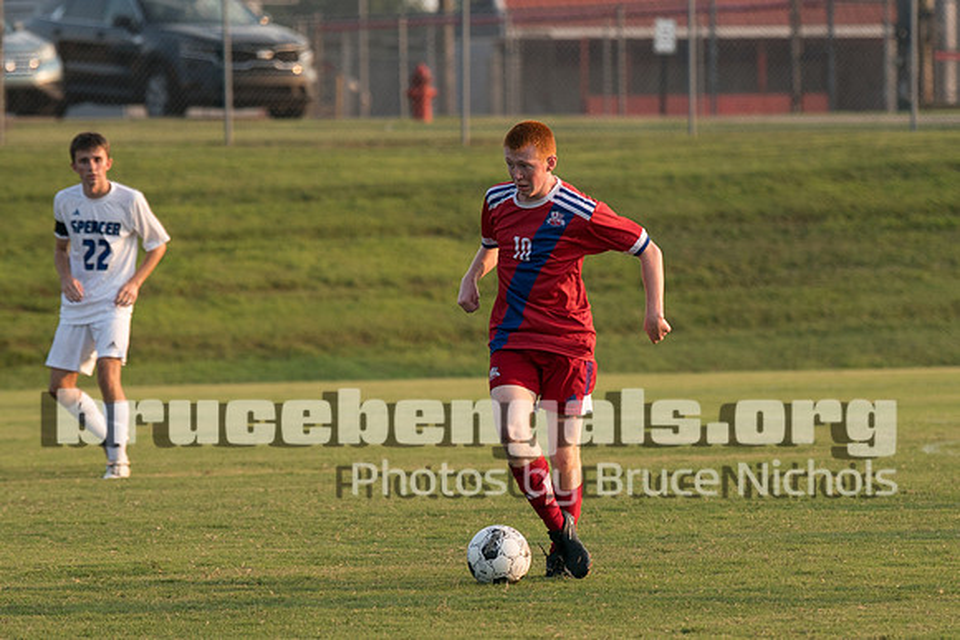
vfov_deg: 4.3
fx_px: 8598
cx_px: 492
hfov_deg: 6.4
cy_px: 361
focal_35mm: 322
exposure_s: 1/1250
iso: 250
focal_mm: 133
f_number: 2.8
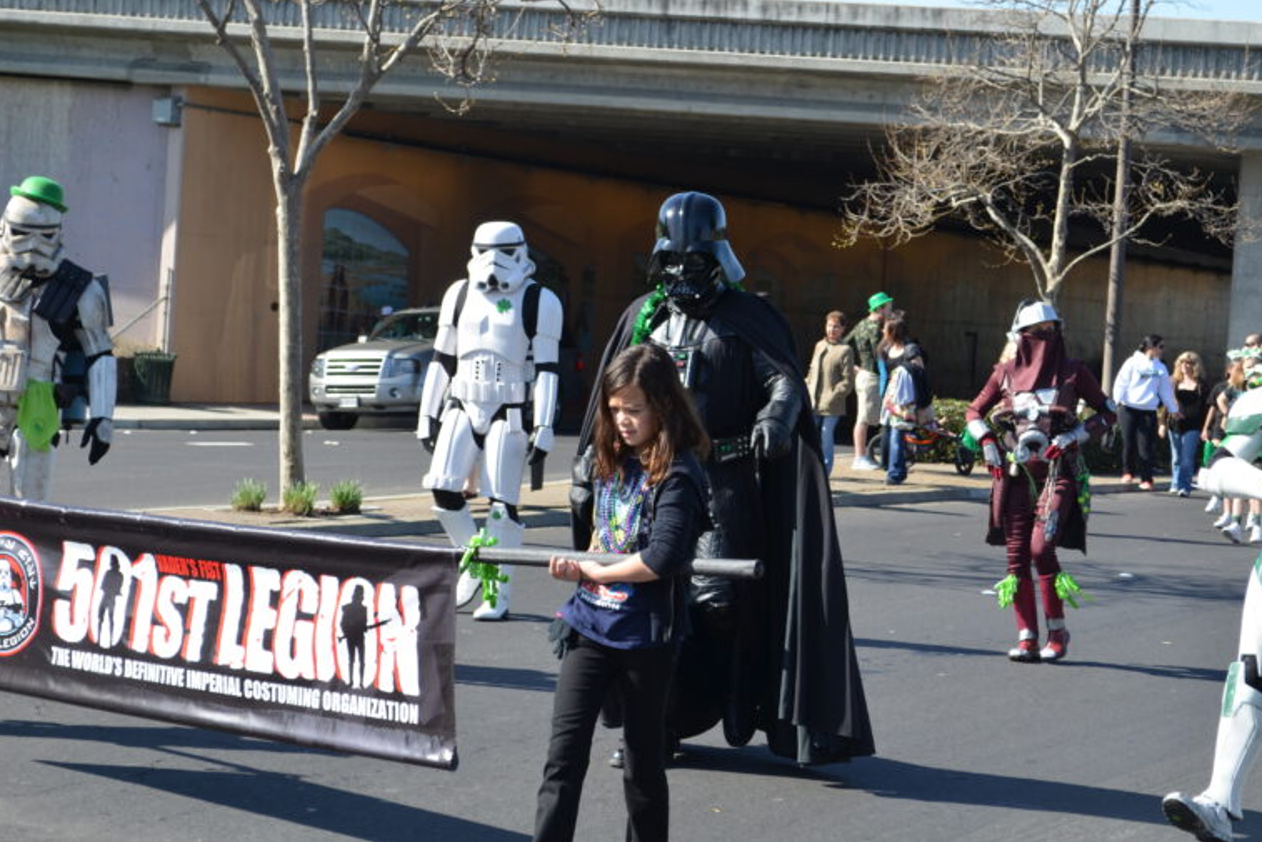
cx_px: 630
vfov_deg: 16.4
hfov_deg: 24.3
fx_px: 2928
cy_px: 423
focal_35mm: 84
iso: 200
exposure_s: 1/250
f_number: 8
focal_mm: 55
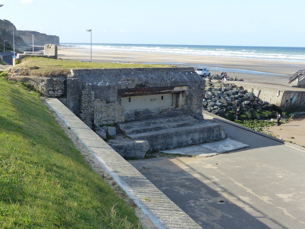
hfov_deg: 32.7
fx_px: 520
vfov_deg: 24.8
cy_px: 114
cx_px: 152
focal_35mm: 59
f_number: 4
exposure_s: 1/500
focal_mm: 10.5
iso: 160
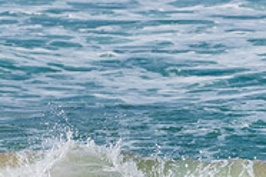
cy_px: 238
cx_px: 80
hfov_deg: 1.3
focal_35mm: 1561
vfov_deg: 0.9
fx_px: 11533
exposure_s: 1/2000
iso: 140
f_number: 5.6
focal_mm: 500
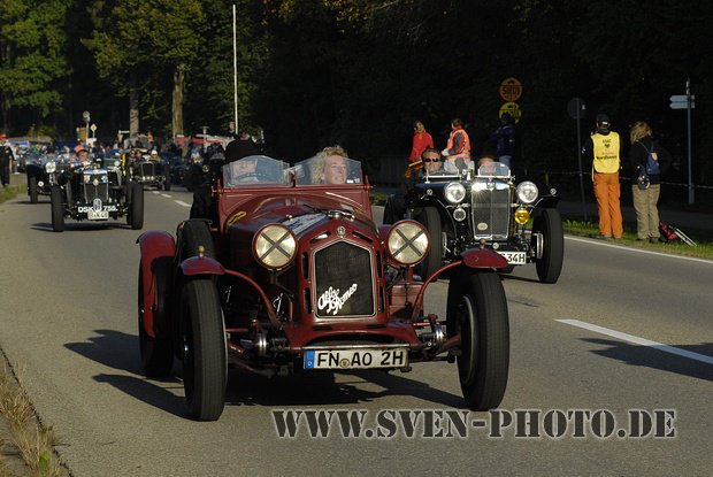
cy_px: 238
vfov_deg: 9.2
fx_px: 2974
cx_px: 356
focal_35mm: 150
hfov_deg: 13.7
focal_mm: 100
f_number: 11
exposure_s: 1/400
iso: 320
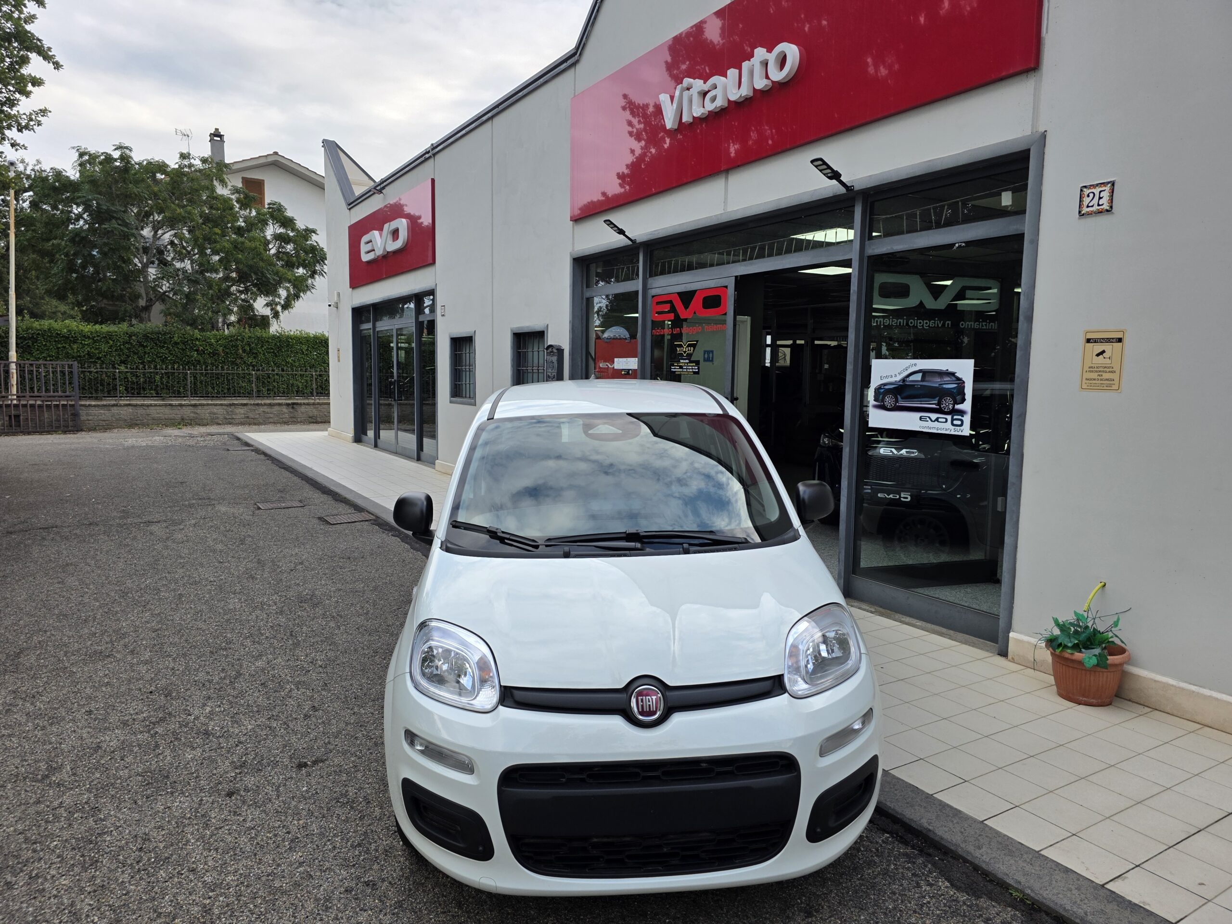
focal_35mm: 23
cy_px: 462
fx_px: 819
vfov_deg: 58.9
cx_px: 616
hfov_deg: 73.9
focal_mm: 6.3
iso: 80
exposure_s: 1/1505
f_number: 1.7
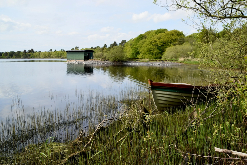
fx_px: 185
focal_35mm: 27
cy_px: 82
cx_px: 124
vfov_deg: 48.0
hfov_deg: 67.3
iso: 100
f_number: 8
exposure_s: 1/250
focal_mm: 18
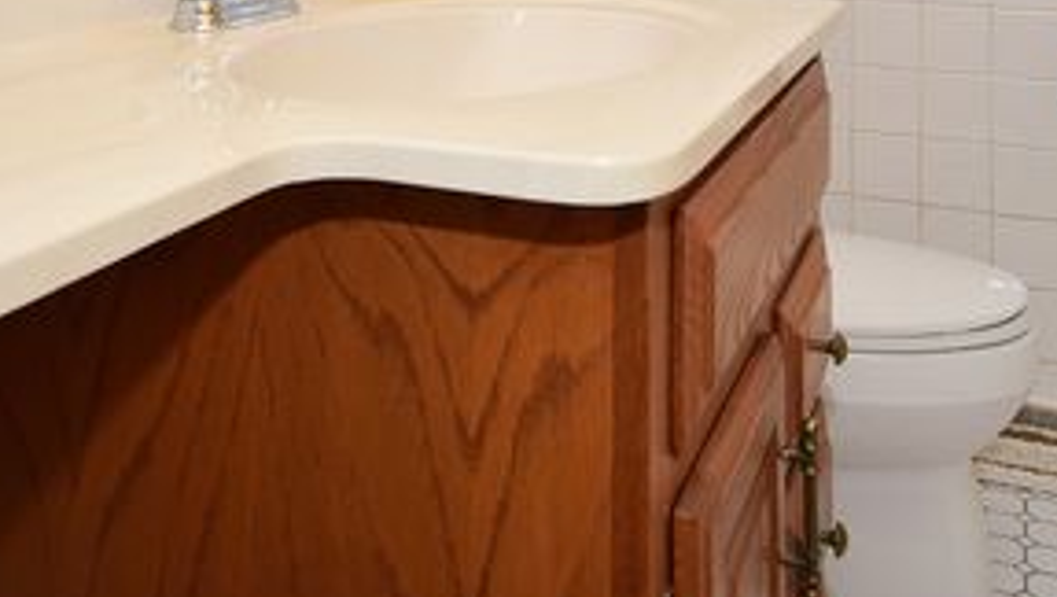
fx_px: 1178
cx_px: 556
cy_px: -153
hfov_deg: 48.3
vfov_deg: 25.1
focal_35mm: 42
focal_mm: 12
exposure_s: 1/60
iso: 640
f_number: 6.3
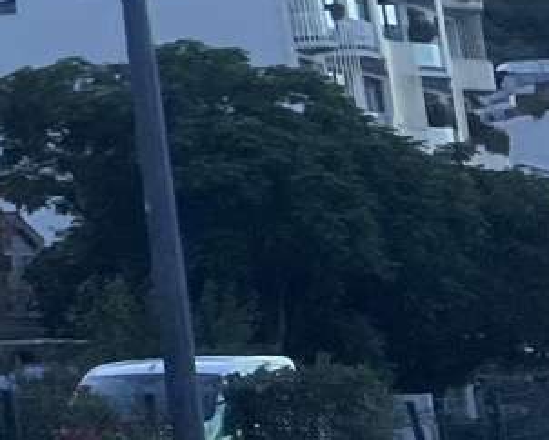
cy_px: -115
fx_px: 2731
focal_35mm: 168
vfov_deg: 9.1
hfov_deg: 9.0
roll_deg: +1.2
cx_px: -1163
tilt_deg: +11.6
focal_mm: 5.7
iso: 50
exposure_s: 1/2632
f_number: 1.5
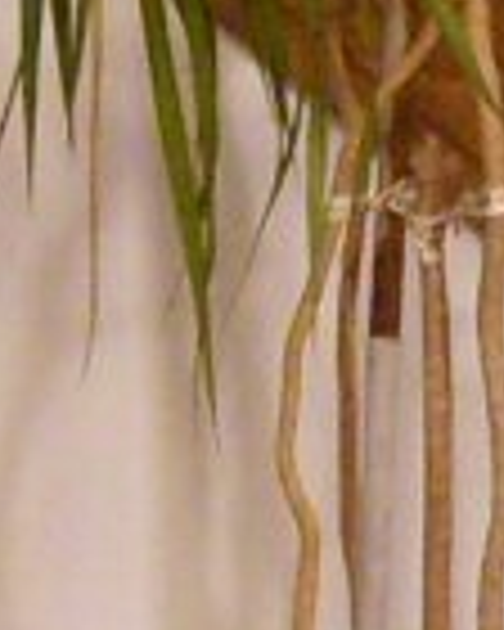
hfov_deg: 4.5
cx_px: 693
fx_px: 6395
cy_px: 716
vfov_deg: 5.6
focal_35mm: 343
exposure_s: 1/4
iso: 200
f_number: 2.8
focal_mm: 5.8
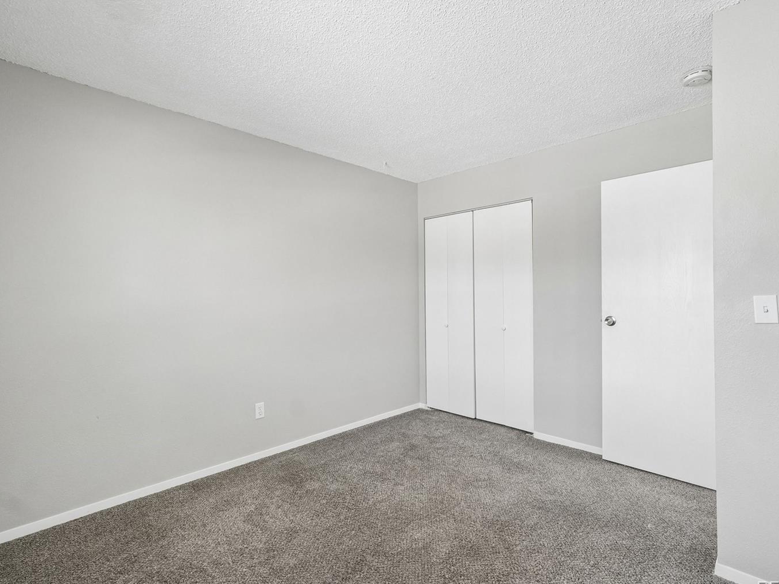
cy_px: 294
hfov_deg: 91.0
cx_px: 391
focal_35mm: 17
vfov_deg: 74.7
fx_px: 383
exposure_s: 1/10
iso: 800
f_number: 8
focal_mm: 10
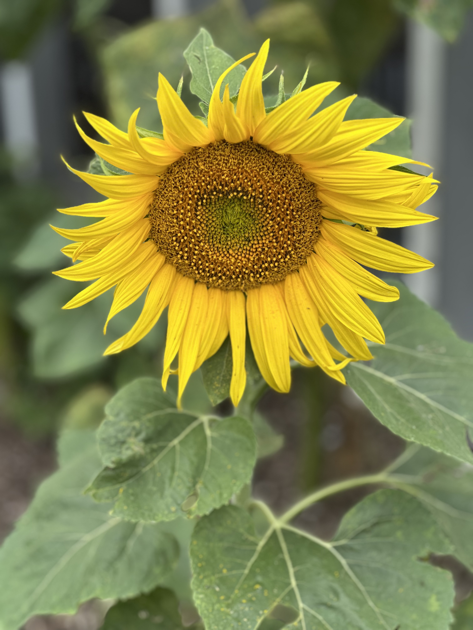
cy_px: 315
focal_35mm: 77
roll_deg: +1.5
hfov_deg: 19.1
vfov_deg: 25.3
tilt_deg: -22.7
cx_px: 236
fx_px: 1403
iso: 32
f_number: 2.8
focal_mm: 9
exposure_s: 1/318
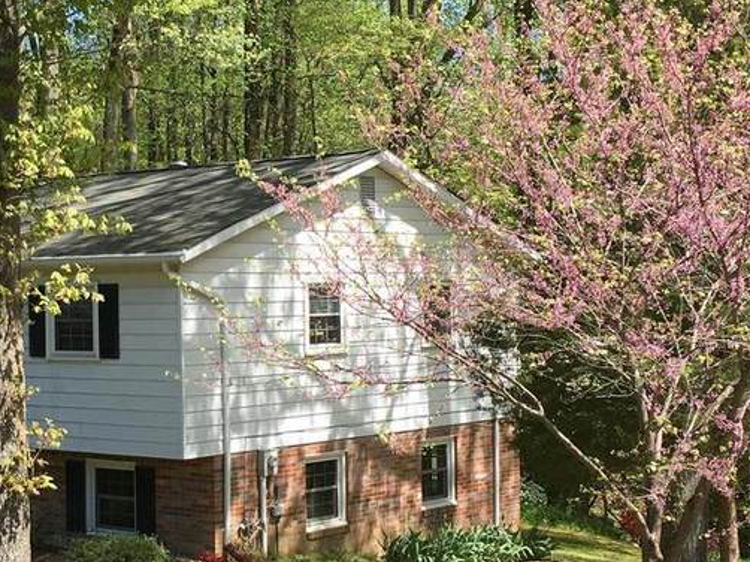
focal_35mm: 74
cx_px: 158
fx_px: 1603
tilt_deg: +0.4
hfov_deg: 25.9
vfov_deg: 19.9
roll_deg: +1.9
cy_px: 280
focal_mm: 4.15
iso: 25
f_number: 2.2
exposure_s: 1/651
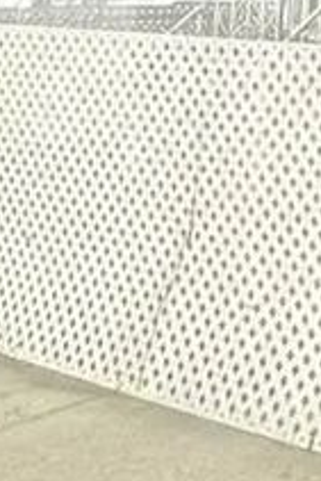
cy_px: -288
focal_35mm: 94
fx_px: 1255
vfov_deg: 18.6
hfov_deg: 12.9
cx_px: 624
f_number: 2.2
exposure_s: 1/940
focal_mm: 2.22
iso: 40
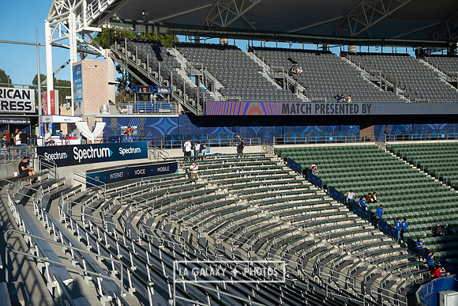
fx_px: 611
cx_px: 229
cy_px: 153
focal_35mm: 48
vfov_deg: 28.1
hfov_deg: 41.1
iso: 200
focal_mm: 48
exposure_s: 1/2000
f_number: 4.5
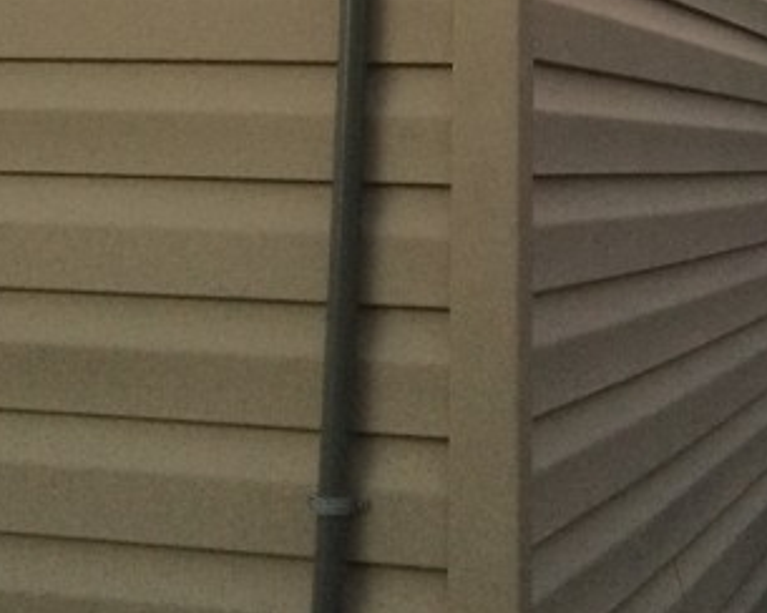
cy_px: -482
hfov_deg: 20.2
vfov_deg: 14.3
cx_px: 387
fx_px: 2157
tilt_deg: +16.1
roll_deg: -1.0
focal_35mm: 95
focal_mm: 4.15
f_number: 2.2
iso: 125
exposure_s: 1/30
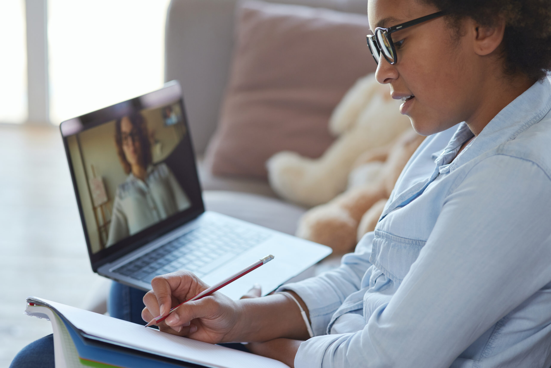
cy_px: 184
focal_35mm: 85
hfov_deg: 23.9
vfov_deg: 16.1
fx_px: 1301
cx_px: 276
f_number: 2.8
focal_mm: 85
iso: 400
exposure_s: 1/200
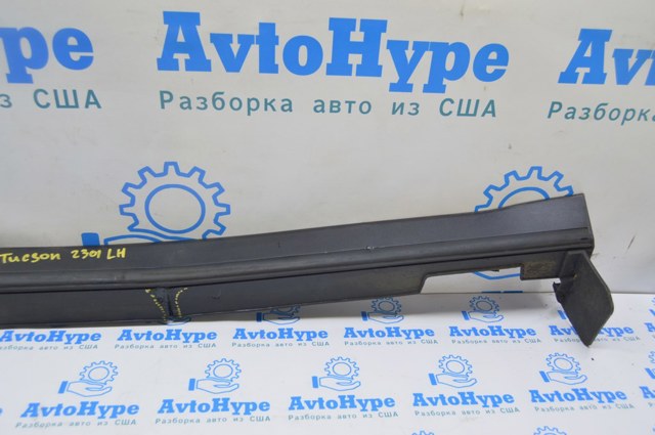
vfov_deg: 39.9
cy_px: 218
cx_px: 328
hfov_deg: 57.3
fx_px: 600
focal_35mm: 33
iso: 400
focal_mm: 22
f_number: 5.6
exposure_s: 1/20
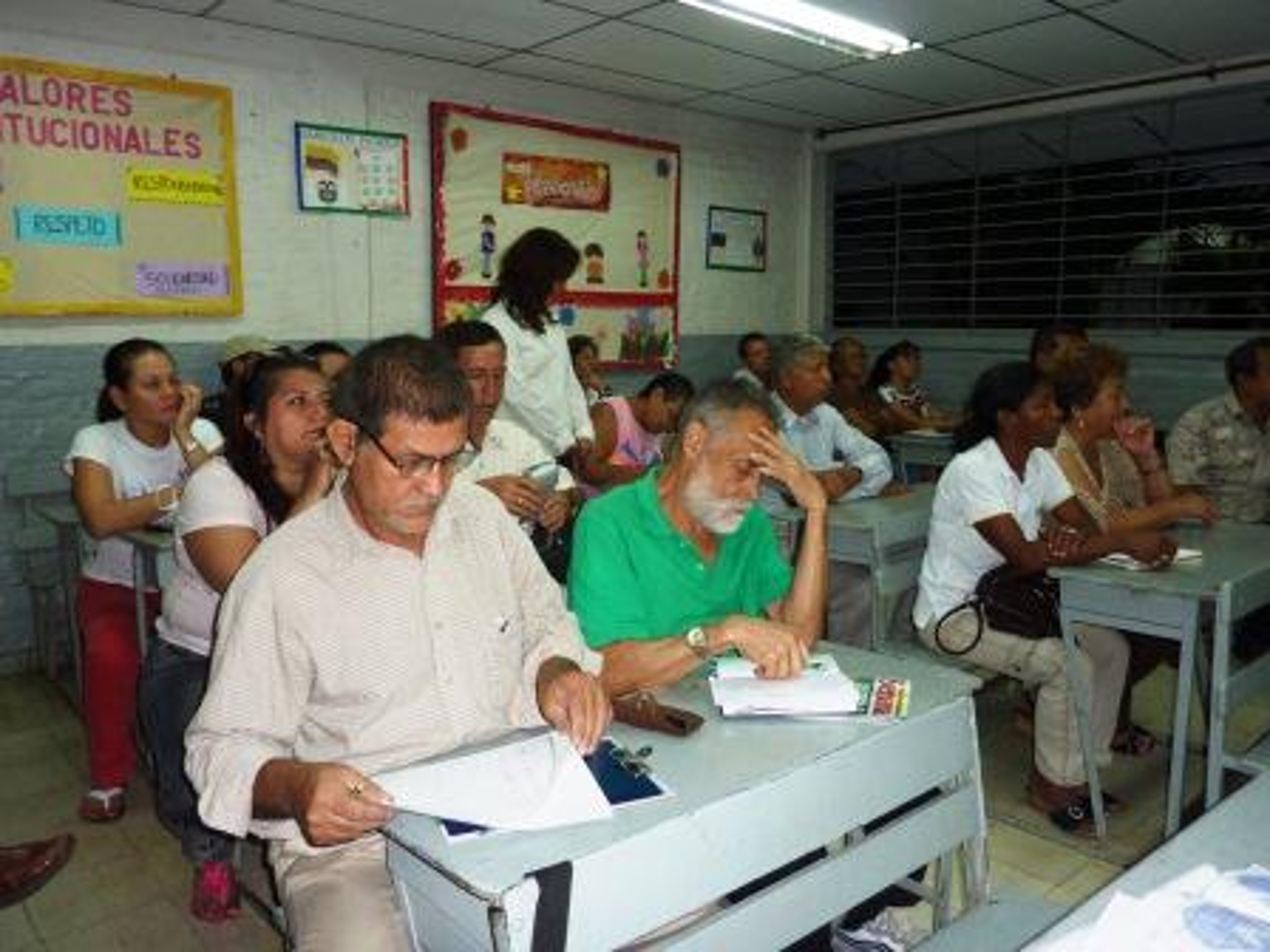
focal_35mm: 27
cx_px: 635
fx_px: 991
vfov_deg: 51.4
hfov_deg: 65.3
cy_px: 476
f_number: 3.3
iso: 100
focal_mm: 4.4
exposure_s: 1/30
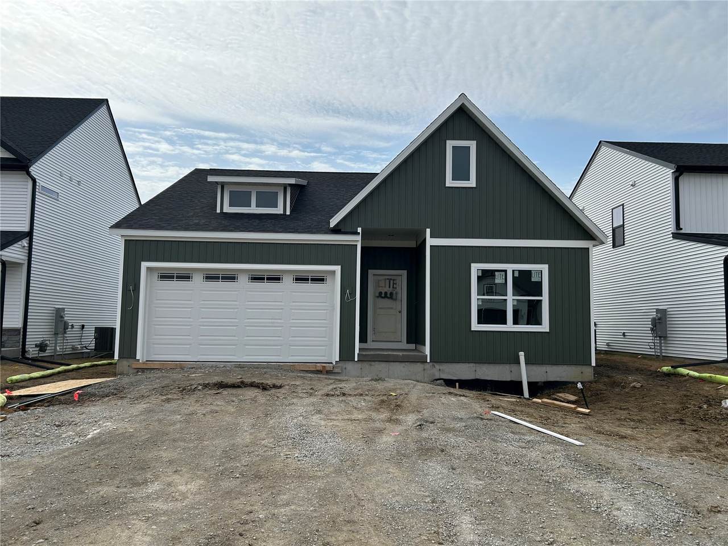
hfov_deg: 67.3
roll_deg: -0.9
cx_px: 364
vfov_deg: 53.1
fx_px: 547
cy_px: 273
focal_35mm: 26
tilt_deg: +4.9
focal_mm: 5.7
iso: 50
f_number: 1.5
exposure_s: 1/8696
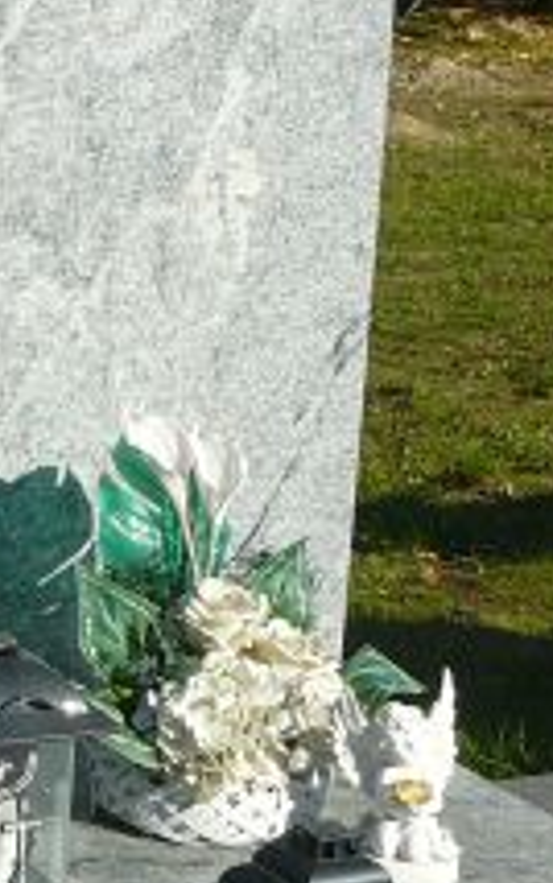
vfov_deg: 18.7
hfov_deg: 11.5
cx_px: -182
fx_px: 2673
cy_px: 541
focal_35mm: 111
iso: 80
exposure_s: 1/500
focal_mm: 5.2
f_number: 5
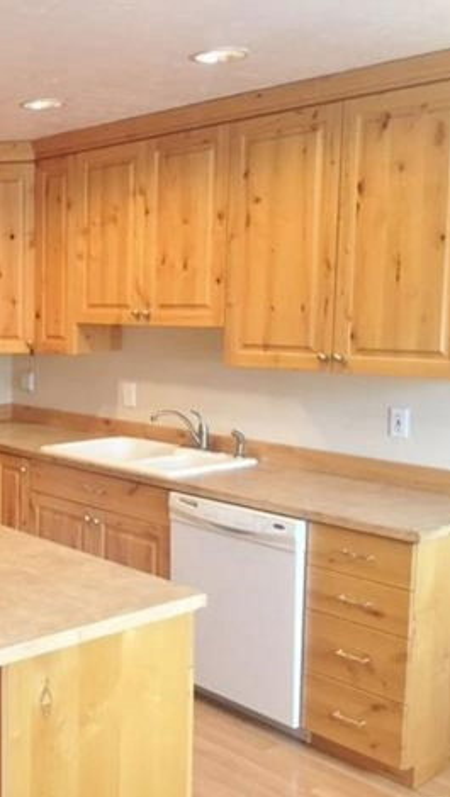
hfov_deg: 25.4
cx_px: -68
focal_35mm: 43
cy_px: 404
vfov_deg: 47.3
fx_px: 911
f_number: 2.2
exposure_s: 1/30
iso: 125
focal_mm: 4.15
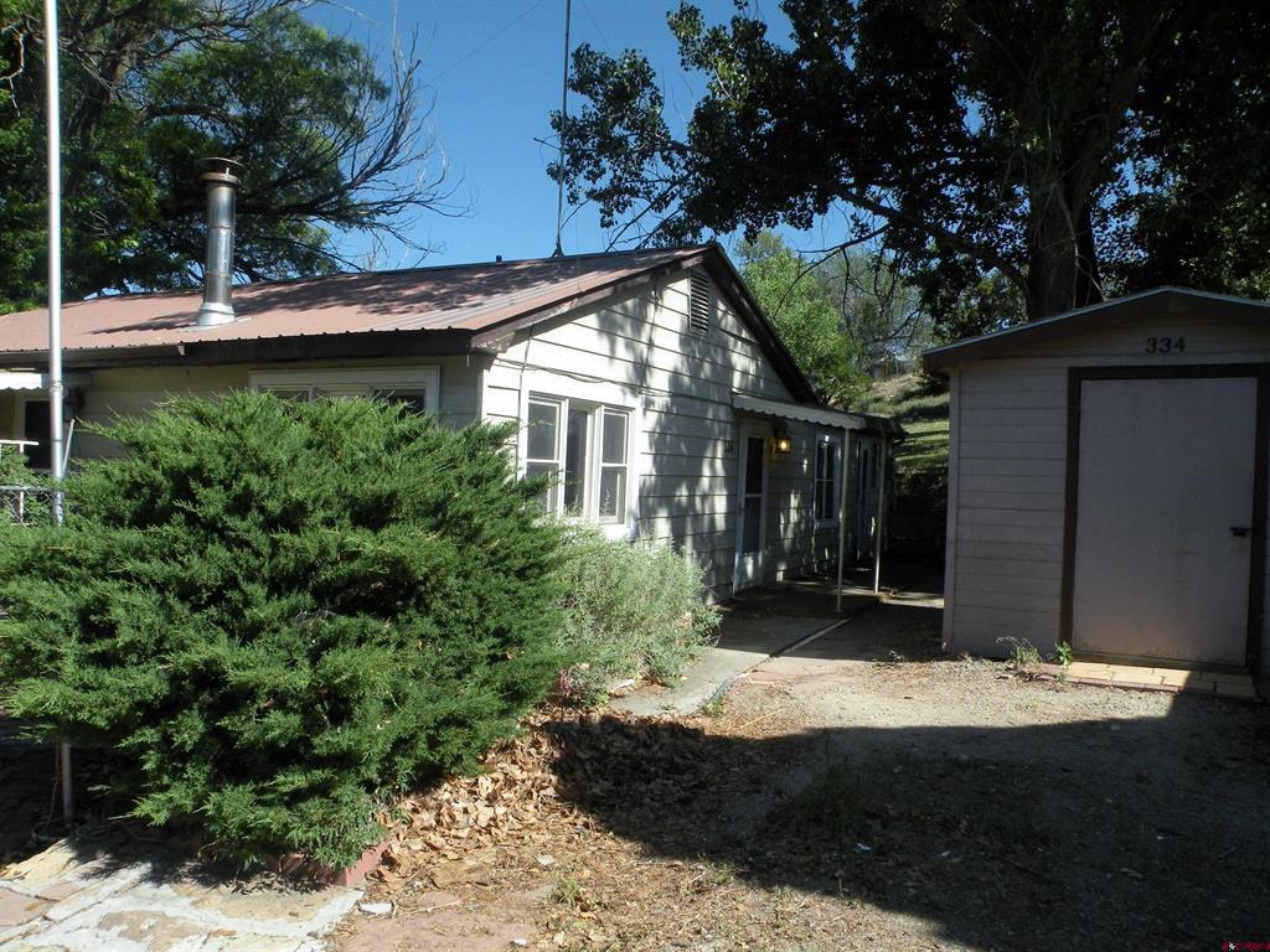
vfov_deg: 51.4
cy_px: 476
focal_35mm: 27
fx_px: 991
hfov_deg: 65.3
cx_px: 635
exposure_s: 1/205
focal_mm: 4.7
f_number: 6.3
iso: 64
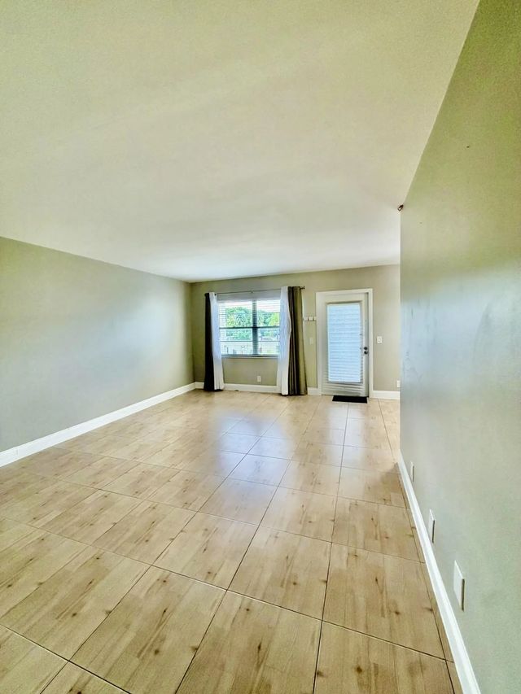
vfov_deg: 102.1
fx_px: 281
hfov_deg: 85.7
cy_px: 347
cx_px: 260
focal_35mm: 14
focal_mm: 2.22
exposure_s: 1/60
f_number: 2.2
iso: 160
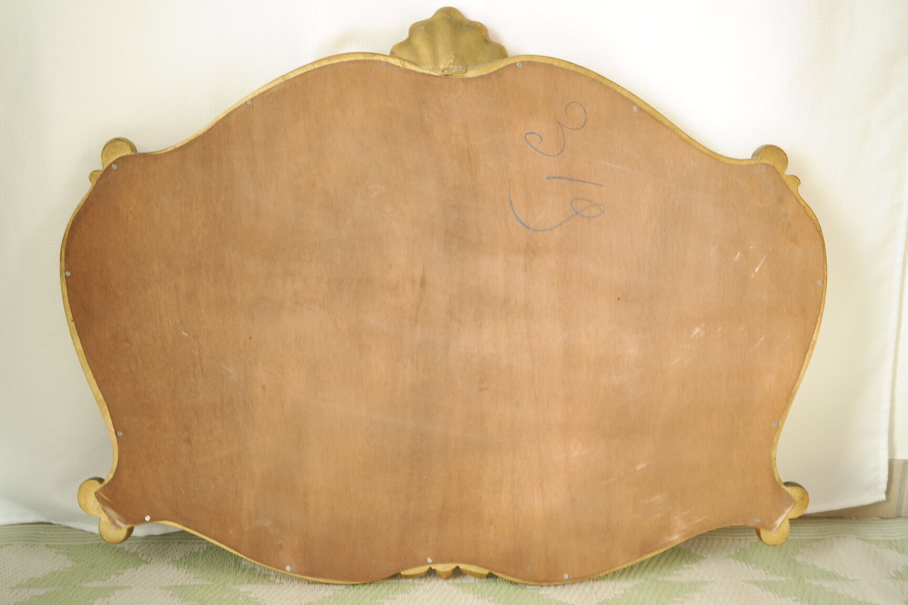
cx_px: 454
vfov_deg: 31.2
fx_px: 1084
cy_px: 302
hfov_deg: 45.4
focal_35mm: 43
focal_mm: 28
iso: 400
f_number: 5.6
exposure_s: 1/30
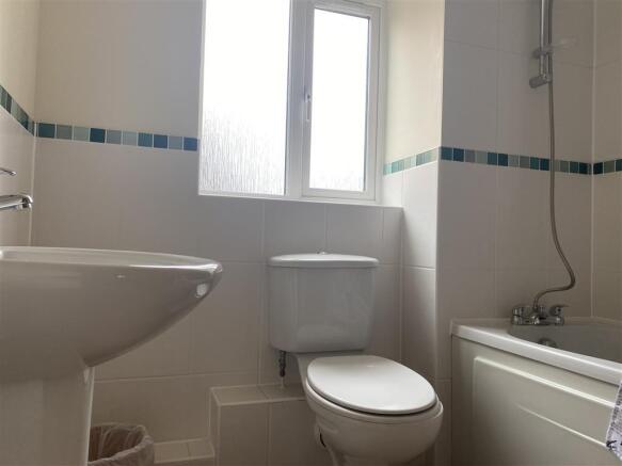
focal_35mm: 26
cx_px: 311
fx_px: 467
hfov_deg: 67.3
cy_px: 233
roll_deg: -1.8
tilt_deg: +1.3
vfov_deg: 53.0
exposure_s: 1/121
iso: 64
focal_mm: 4.25
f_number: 1.8
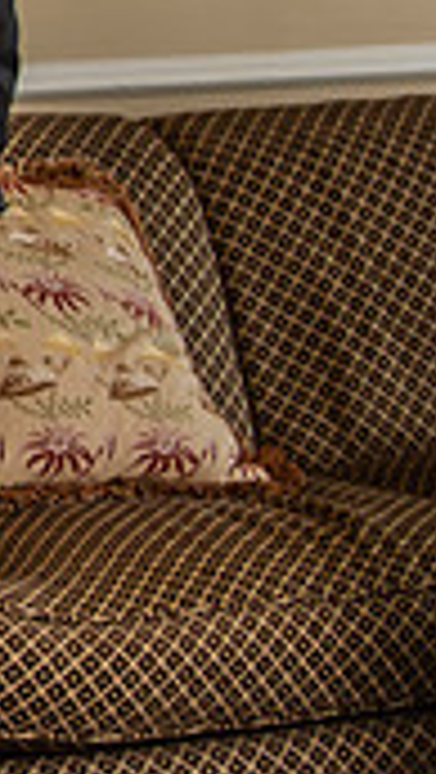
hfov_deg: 4.5
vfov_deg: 8.3
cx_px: -828
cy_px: -55
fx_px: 5313
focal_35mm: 259
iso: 100
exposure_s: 1/160
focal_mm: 70
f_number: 2.8
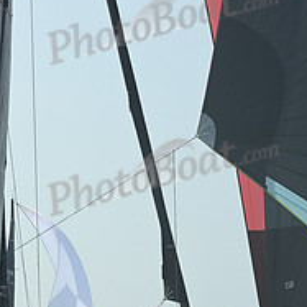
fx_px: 1856
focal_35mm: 185
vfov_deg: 9.4
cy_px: 282
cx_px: -36
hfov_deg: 9.4
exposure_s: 1/1250
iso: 320
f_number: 7.1
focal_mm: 70
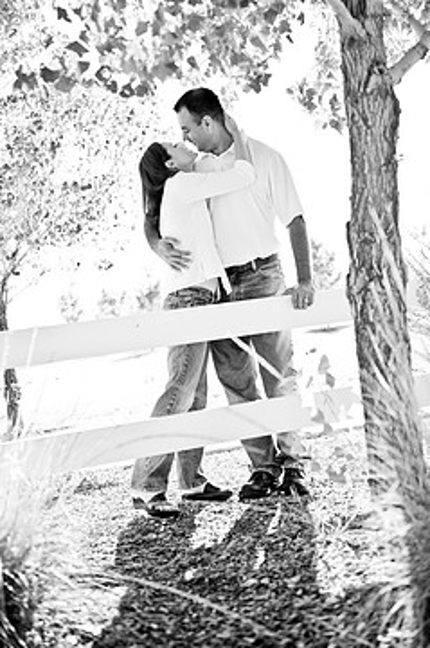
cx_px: 238
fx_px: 988
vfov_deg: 36.2
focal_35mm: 55
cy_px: 283
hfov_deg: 24.5
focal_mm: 44
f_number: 2.8
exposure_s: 1/500
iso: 200
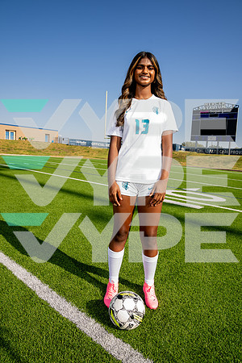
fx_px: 242
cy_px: 182
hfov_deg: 53.1
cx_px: 121
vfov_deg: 73.7
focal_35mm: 24
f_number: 7.1
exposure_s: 1/125
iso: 50
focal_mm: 24
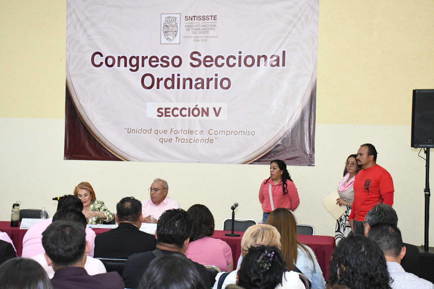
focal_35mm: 57
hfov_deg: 35.1
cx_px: 217
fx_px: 687
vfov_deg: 23.8
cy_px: 144
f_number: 6.3
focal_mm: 38
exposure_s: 1/125
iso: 5000
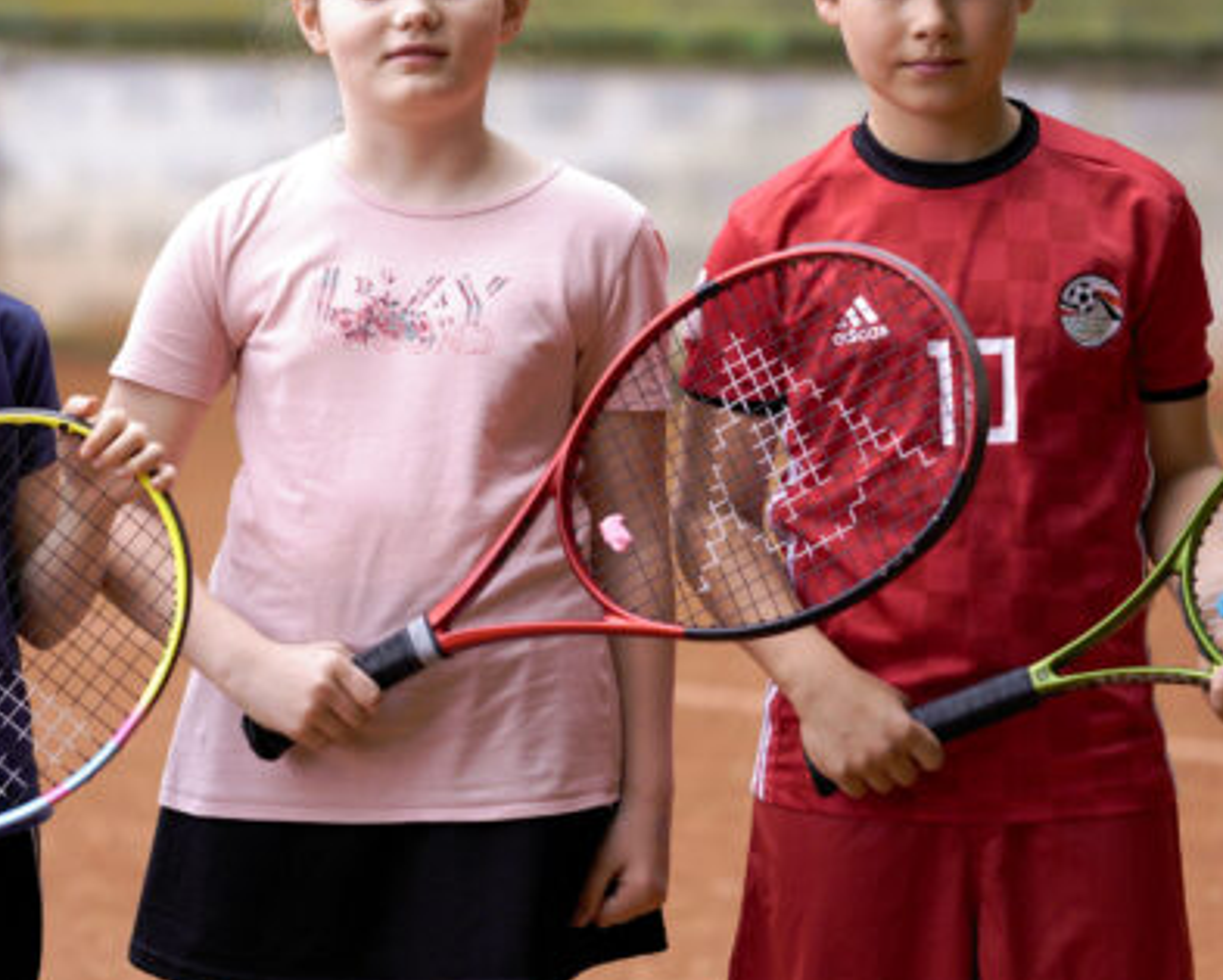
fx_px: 5578
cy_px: 454
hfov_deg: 12.5
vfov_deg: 10.0
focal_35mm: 154
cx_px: 479
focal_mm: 56
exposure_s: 1/1600
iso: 100
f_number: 1.4
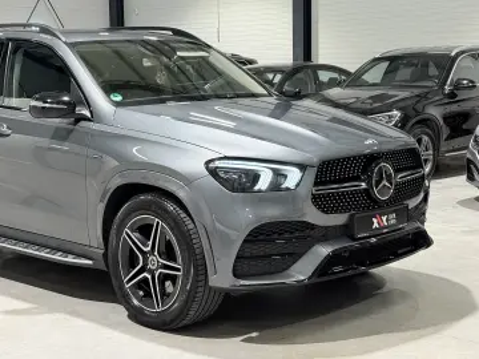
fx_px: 664
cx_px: 240
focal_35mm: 48
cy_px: 180
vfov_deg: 30.3
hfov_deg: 39.7
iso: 125
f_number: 1.78
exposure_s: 1/50
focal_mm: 6.76
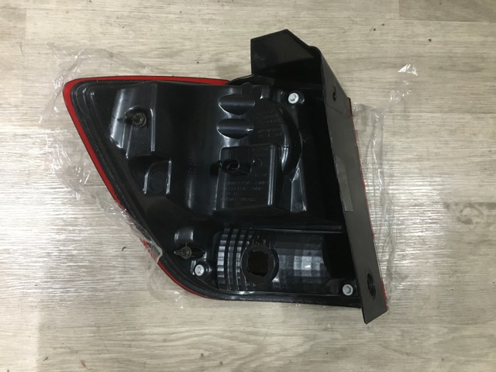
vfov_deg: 48.2
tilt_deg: -82.8
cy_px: 186
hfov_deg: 61.7
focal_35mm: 29
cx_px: 248
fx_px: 416
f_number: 2.2
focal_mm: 4.15
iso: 250
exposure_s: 1/17
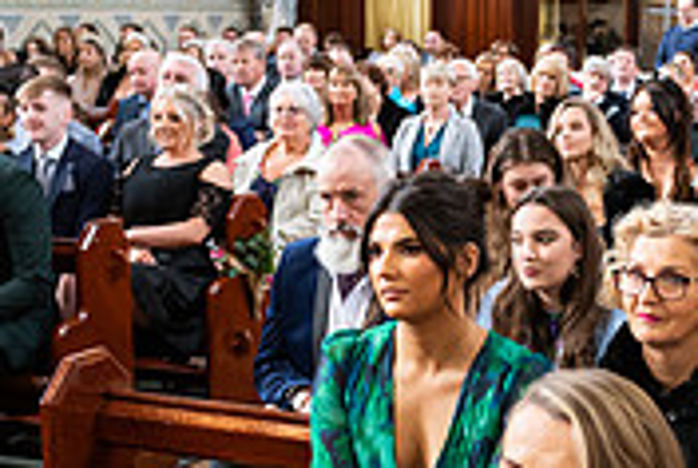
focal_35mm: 79
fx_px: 1534
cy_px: 288
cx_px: 674
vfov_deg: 17.3
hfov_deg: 24.6
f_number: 3.5
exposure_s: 1/80
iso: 800
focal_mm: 24
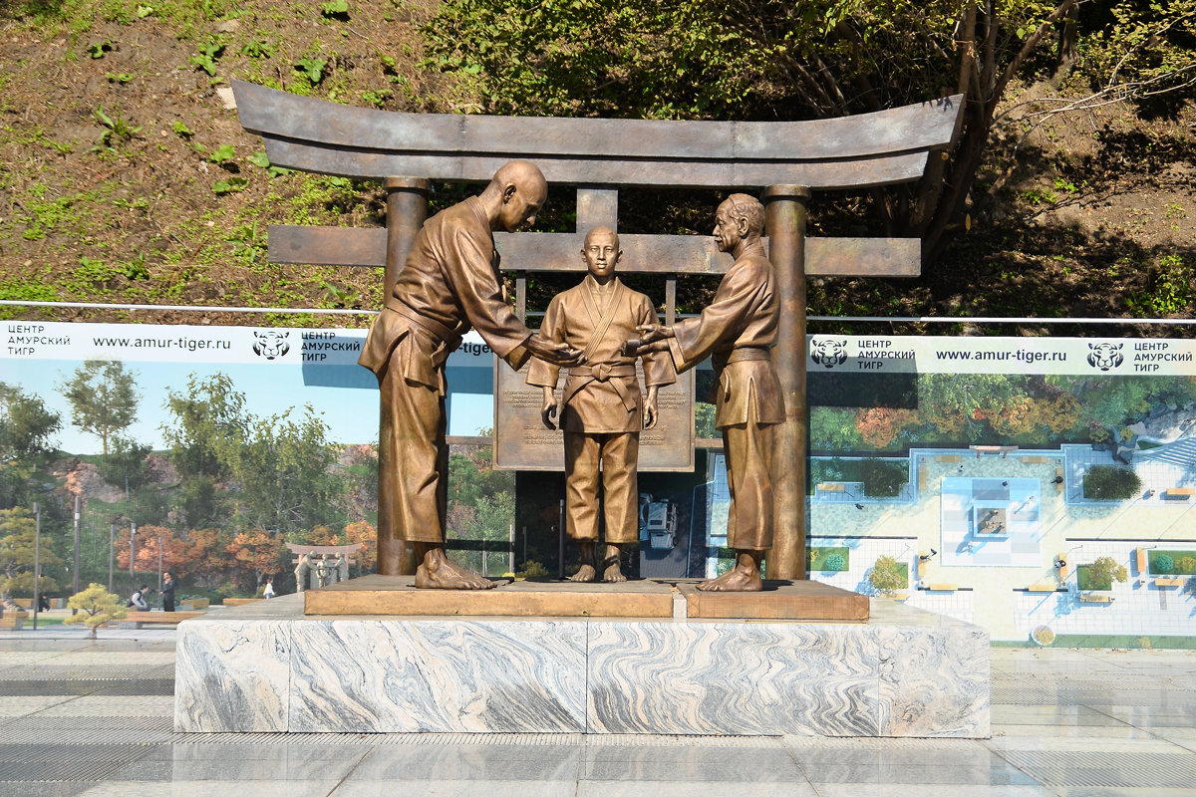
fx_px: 1894
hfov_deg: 35.1
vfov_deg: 23.8
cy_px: 398
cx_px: 598
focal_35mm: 57
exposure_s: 1/1000
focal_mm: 38
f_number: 4.5
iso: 100
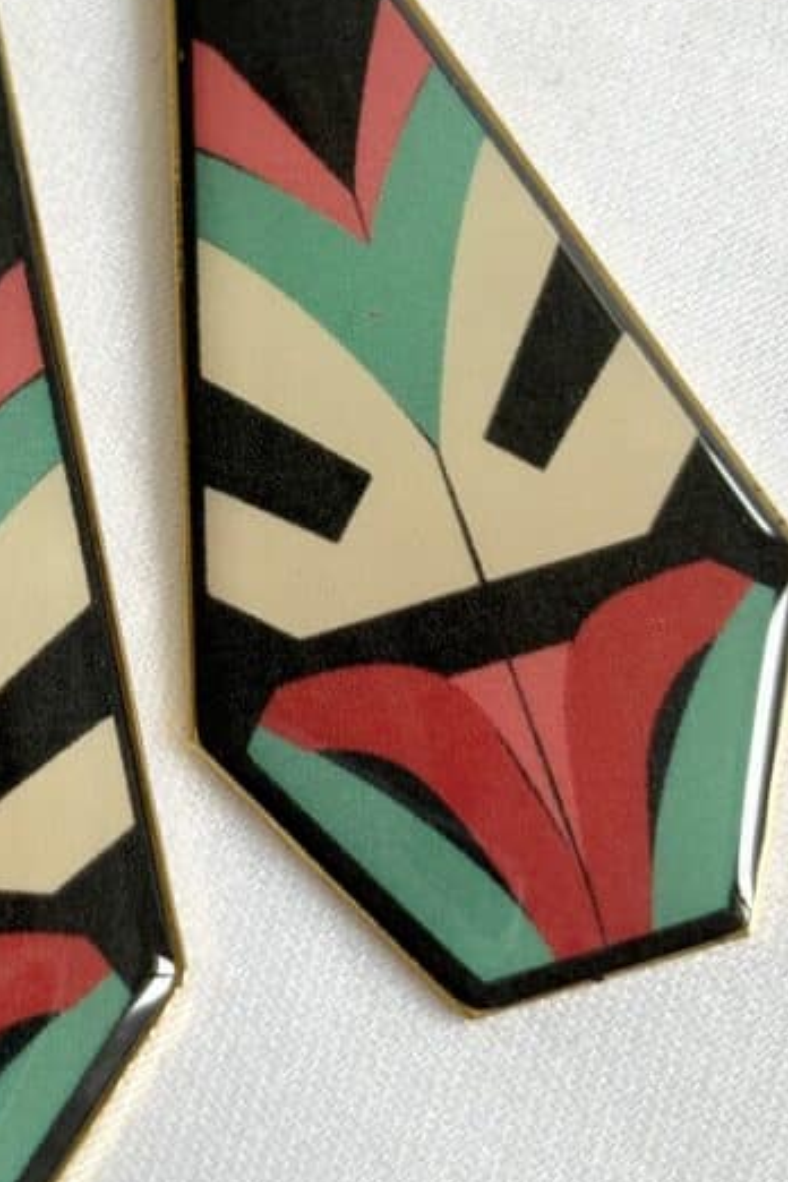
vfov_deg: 19.2
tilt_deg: -72.3
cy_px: 401
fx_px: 3480
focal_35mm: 106
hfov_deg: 12.9
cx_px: 174
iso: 50
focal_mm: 5.96
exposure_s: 1/69
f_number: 1.6
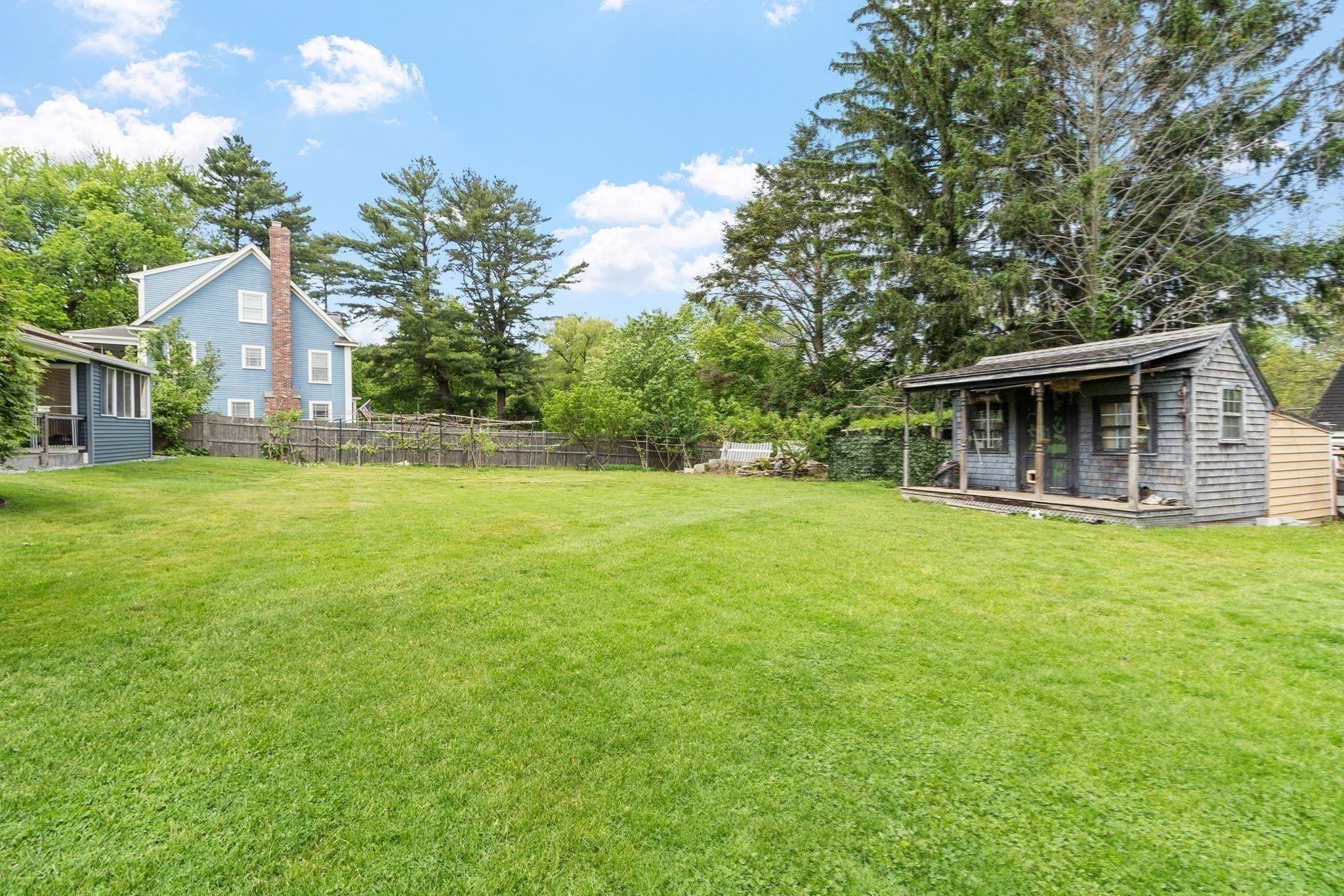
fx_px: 560
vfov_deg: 77.3
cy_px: 448
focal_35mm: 15
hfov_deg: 100.4
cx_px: 672
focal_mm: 10
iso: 100
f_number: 8
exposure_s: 1/100
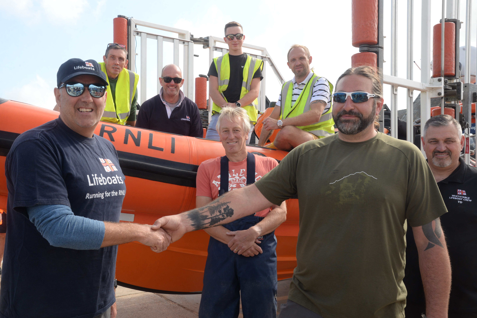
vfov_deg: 35.1
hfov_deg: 50.7
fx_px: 504
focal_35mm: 38
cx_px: 238
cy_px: 159
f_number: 11
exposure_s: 1/200
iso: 400
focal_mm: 38
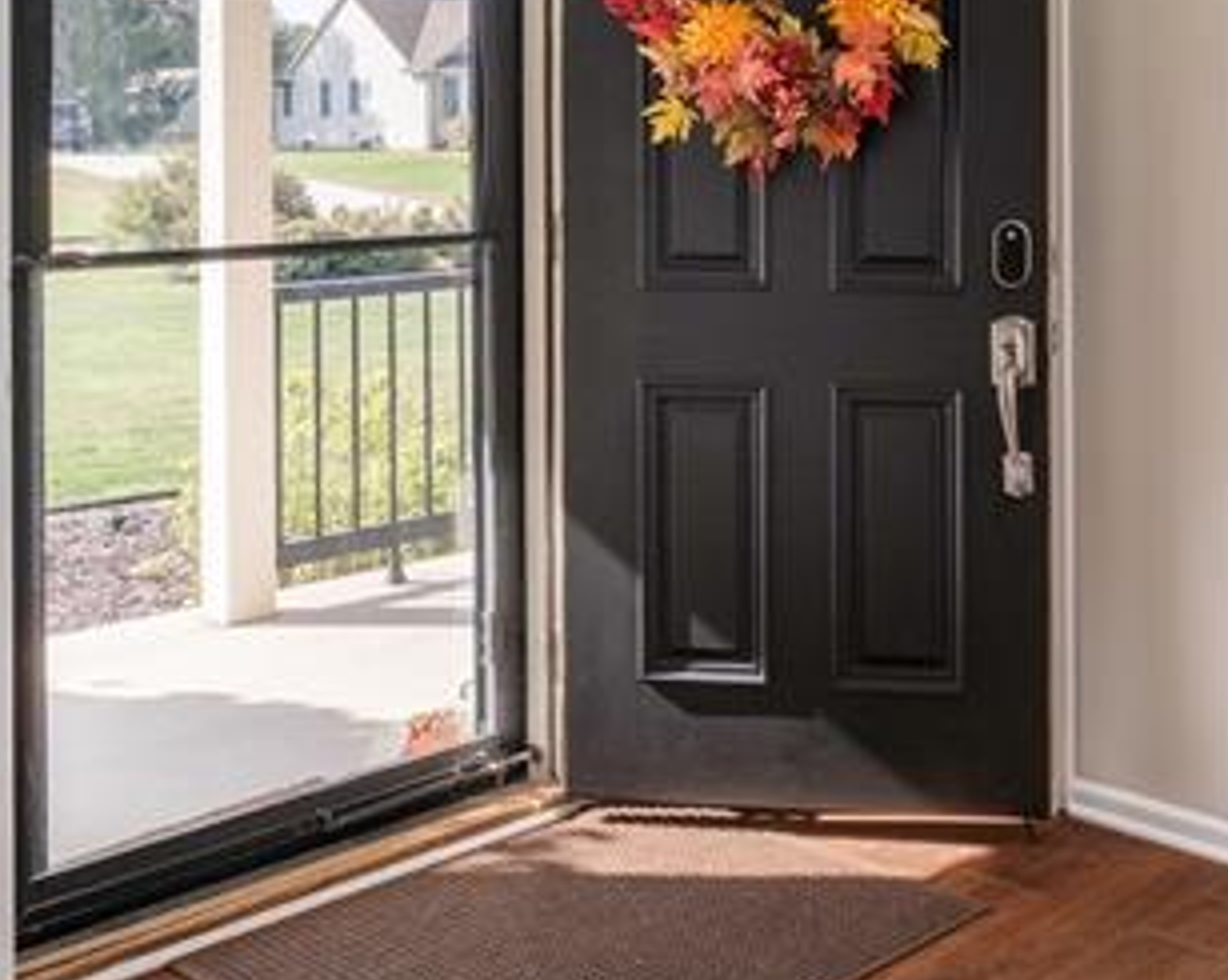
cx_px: 1148
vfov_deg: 31.0
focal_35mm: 47
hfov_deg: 36.6
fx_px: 1707
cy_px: 152
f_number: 7.1
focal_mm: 10
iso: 800
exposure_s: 1/250
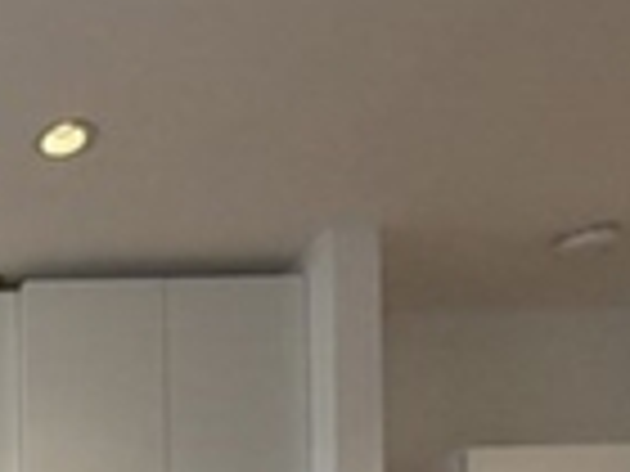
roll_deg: +0.1
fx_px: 928
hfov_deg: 29.5
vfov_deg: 23.3
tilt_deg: +1.0
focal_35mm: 51
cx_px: -205
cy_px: 699
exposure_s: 1/120
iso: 250
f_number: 2.2
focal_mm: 2.22
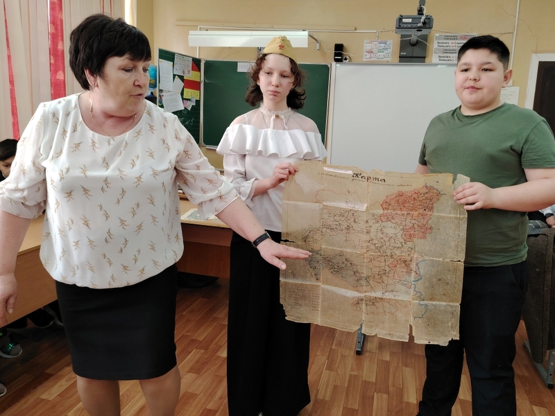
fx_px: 385
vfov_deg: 56.8
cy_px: 208
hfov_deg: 71.6
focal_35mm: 24
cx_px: 278
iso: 1525
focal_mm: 5.25
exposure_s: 1/100
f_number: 1.75
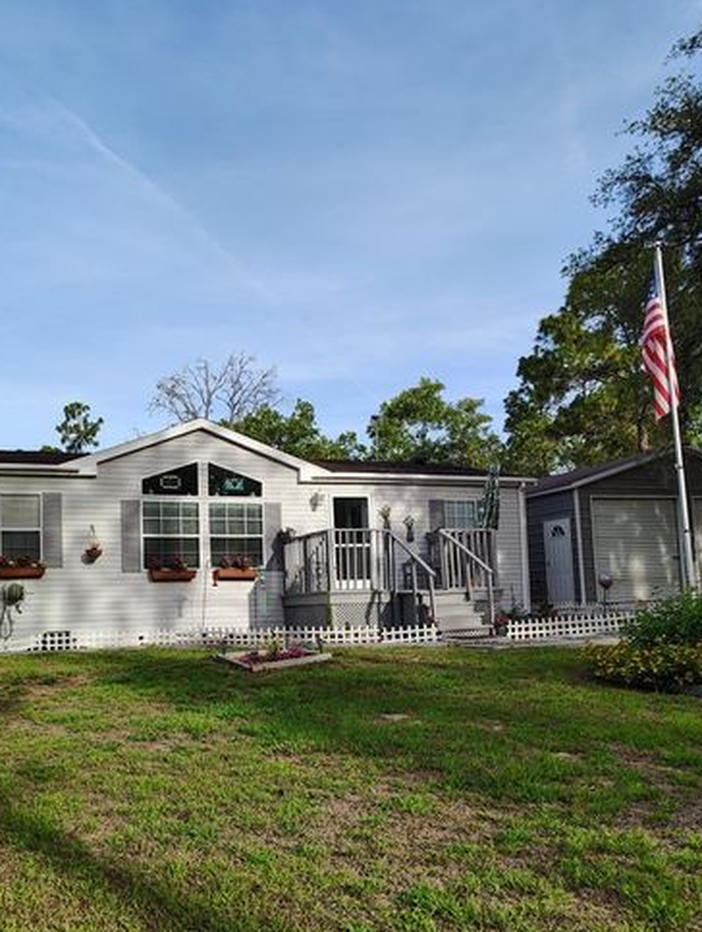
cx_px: 239
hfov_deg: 42.5
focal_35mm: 33
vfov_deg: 55.1
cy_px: 531
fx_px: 890
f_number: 1.8
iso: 100
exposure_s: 1/717
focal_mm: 5.56
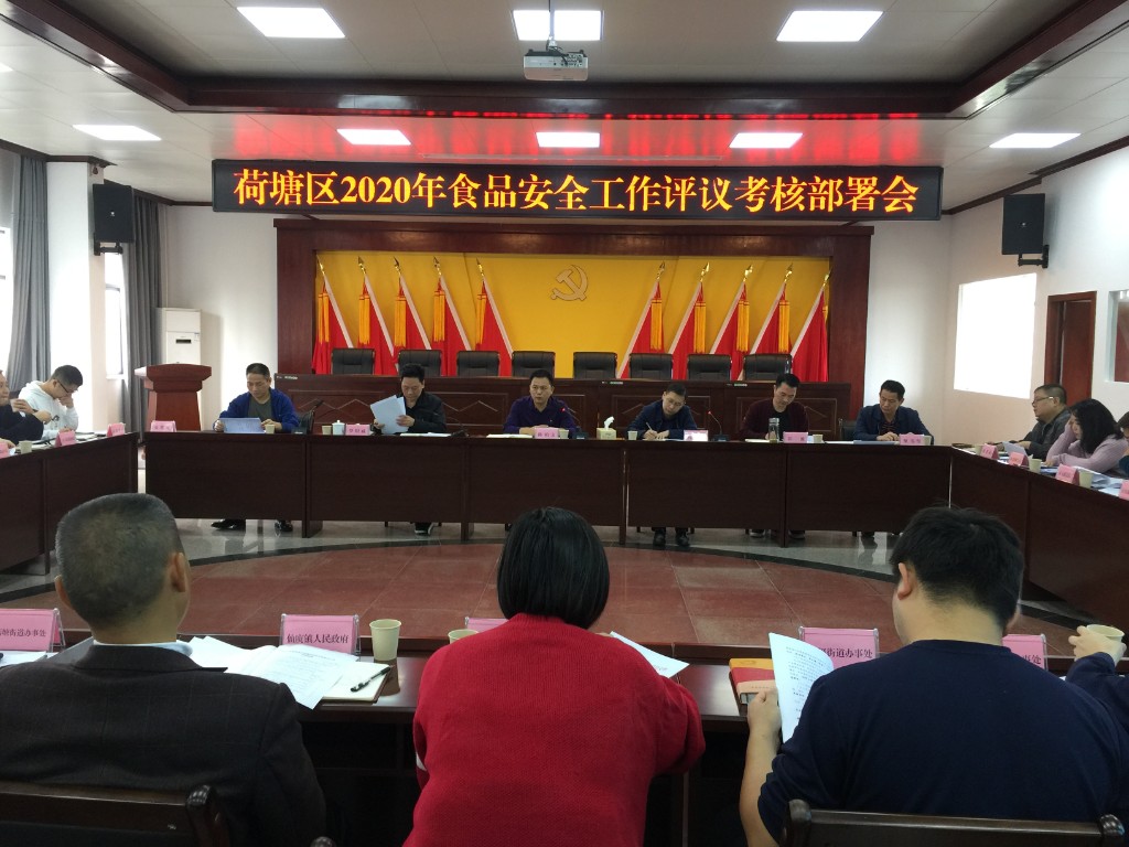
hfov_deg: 61.7
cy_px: 424
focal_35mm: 29
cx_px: 564
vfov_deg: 48.2
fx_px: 946
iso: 50
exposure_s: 1/33
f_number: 2.2
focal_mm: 4.15
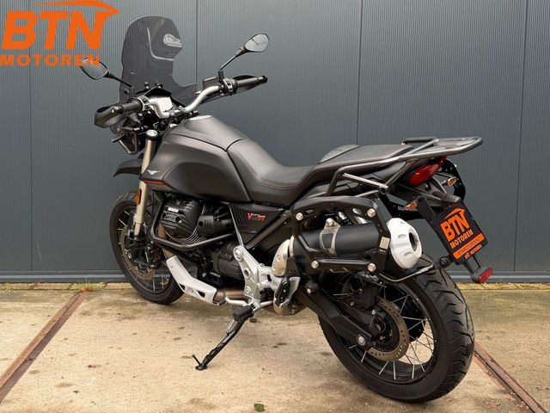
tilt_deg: -3.2
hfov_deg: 71.6
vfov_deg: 56.8
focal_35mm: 24
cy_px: 206
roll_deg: -0.6
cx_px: 275
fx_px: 381
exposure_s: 1/121
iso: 160
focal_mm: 6.76
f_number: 1.78
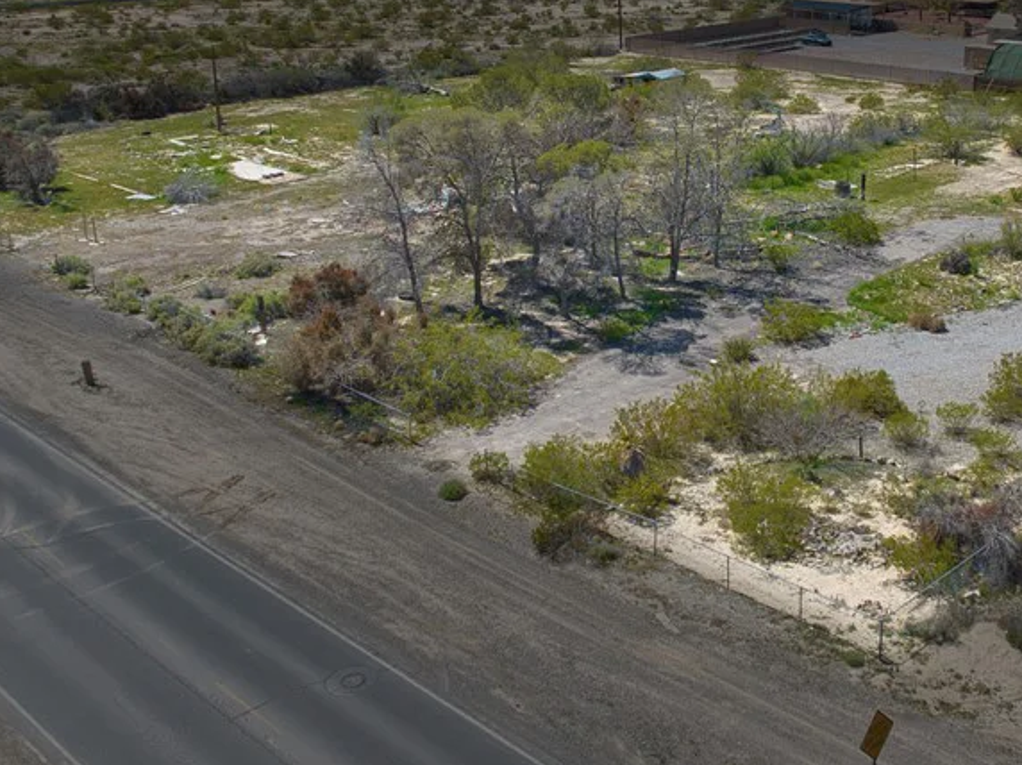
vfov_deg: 33.2
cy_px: 240
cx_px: 708
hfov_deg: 43.1
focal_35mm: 43
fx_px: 1268
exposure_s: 1/500
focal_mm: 12.29
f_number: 2.8
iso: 100
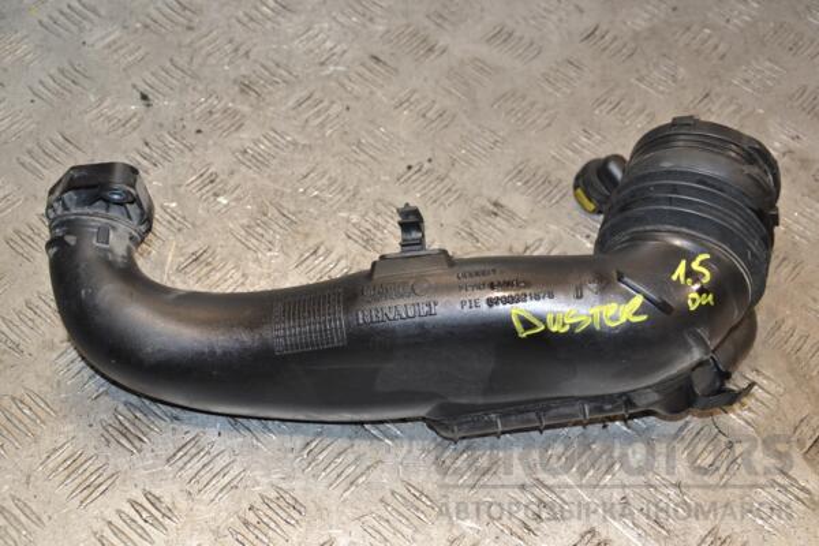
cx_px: 410
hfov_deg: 35.1
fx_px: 1297
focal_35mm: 57
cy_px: 273
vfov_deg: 23.8
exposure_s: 1/200
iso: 800
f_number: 5.6
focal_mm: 38
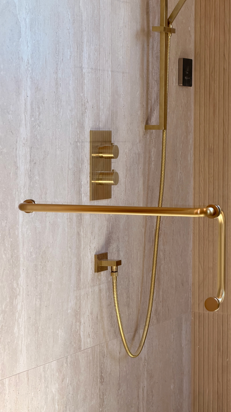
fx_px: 1187
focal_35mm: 109
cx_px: 147
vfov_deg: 19.6
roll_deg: -0.5
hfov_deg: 11.1
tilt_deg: -3.8
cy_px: 206
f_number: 2.8
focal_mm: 16.89
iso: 100
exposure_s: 1/120
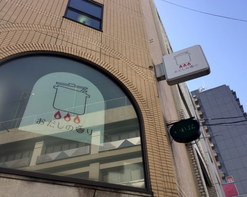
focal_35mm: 31
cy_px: 96
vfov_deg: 47.1
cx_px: 126
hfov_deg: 57.2
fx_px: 227
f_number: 2.2
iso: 32
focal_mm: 4.15
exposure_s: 1/842
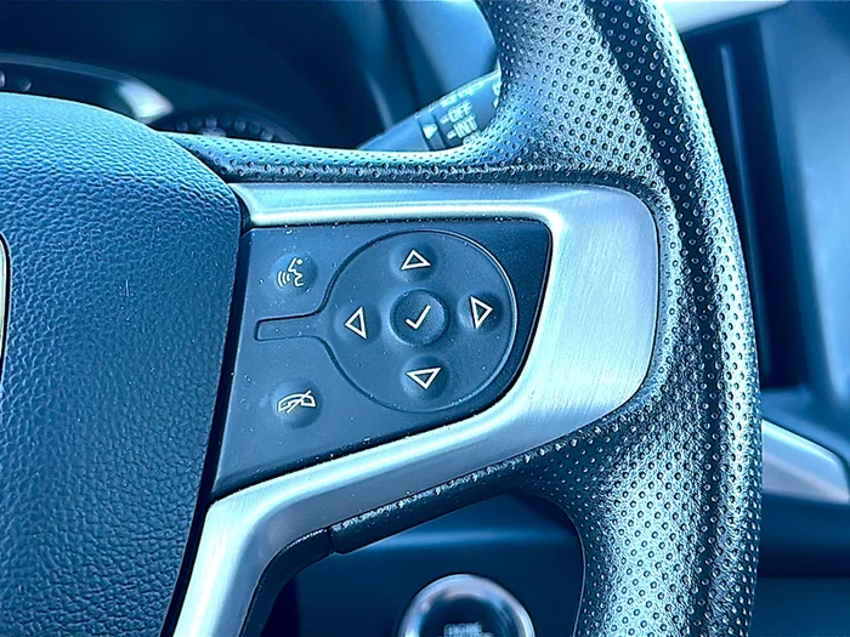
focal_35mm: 45
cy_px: 318
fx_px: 1105
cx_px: 425
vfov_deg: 32.2
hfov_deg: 42.1
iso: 100
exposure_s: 1/100
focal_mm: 6.86
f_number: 1.78
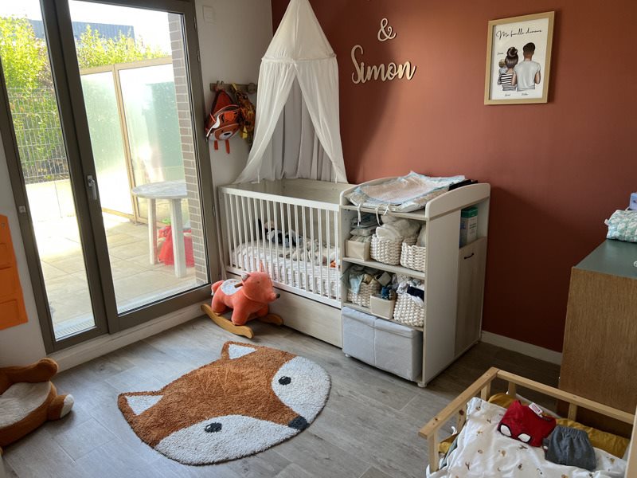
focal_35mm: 26
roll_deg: +2.3
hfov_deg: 67.3
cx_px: 318
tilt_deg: -14.8
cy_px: 239
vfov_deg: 53.1
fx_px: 478
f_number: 1.5
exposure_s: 1/100
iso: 64
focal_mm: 5.7
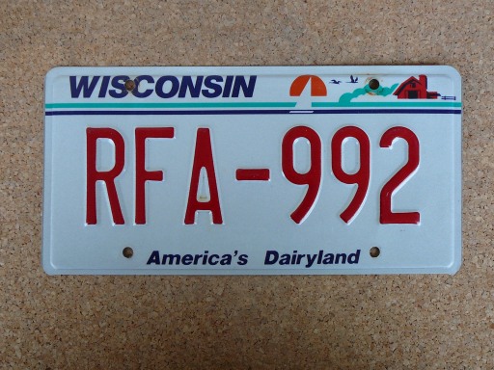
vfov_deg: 33.6
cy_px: 185
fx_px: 614
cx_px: 247
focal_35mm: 43
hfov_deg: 43.9
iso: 100
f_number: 3.2
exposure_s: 1/30
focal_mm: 6.4
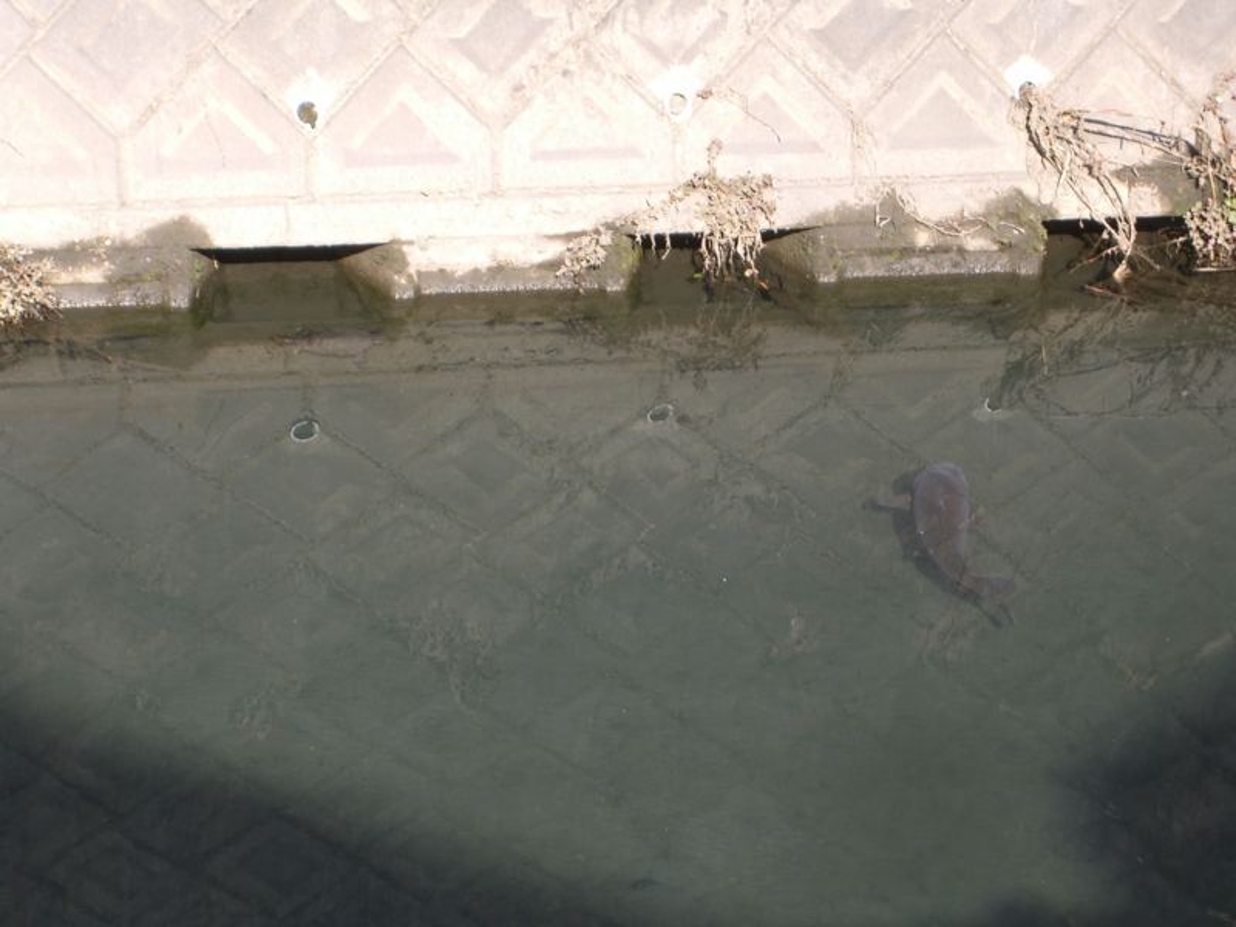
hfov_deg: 17.3
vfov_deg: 13.0
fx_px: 4070
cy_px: 464
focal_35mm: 114
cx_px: 618
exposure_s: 1/160
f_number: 5.1
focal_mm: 23.7
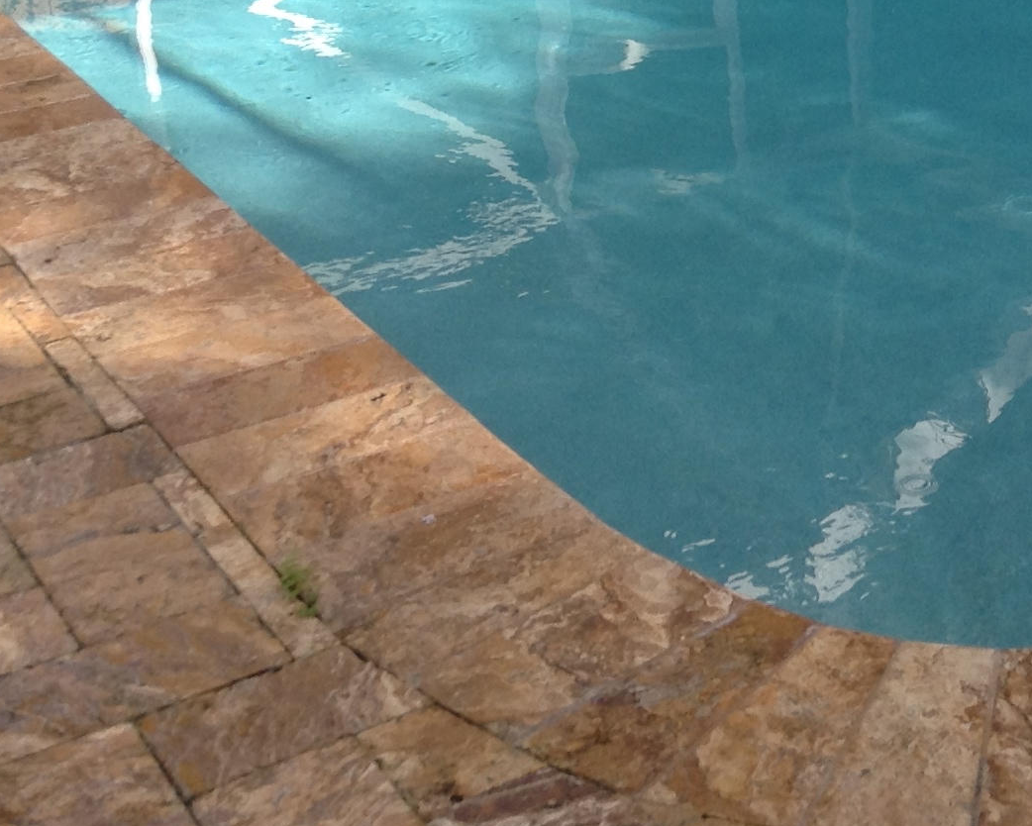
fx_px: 2444
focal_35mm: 80
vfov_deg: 18.4
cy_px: -96
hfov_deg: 23.1
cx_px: 972
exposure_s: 1/237
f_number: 2.4
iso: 32
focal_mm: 3.3
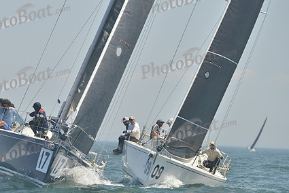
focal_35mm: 300
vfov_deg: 4.6
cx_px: 106
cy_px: 106
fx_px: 2410
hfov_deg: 6.9
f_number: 7.1
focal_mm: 220
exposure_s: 1/1000
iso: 280
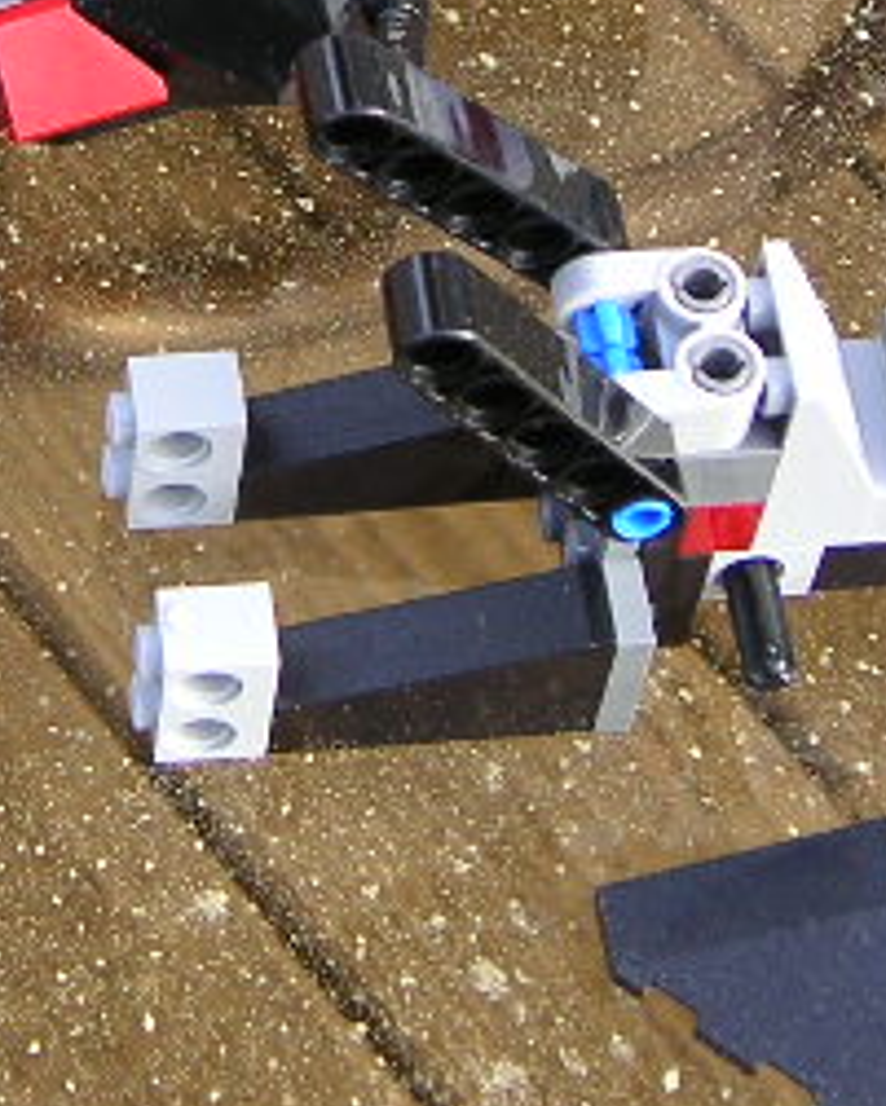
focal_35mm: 132
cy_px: 71
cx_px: 132
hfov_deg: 11.6
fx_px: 4324
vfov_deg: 14.4
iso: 64
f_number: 3.1
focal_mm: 7
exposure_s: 1/60
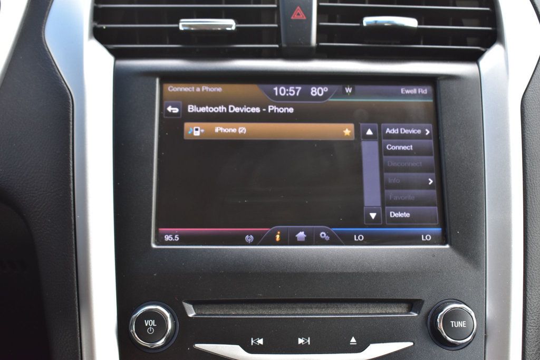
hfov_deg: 42.3
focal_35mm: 46
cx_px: 270
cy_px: 180
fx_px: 697
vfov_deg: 28.9
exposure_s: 1/40
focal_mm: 31
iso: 400
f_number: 7.1
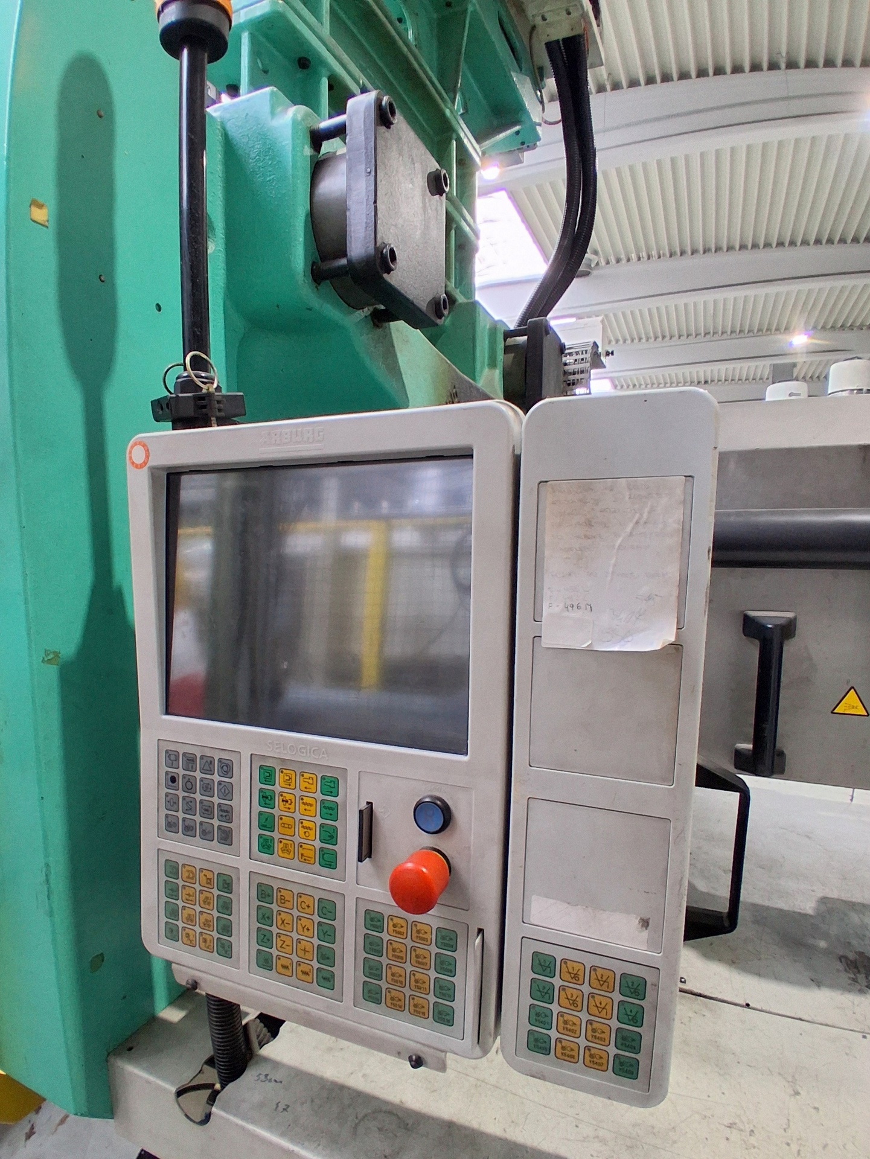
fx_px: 569
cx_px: 435
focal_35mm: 17
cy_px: 580
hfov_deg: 74.8
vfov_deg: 91.0
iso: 200
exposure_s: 1/50
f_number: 2.2
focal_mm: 1.4
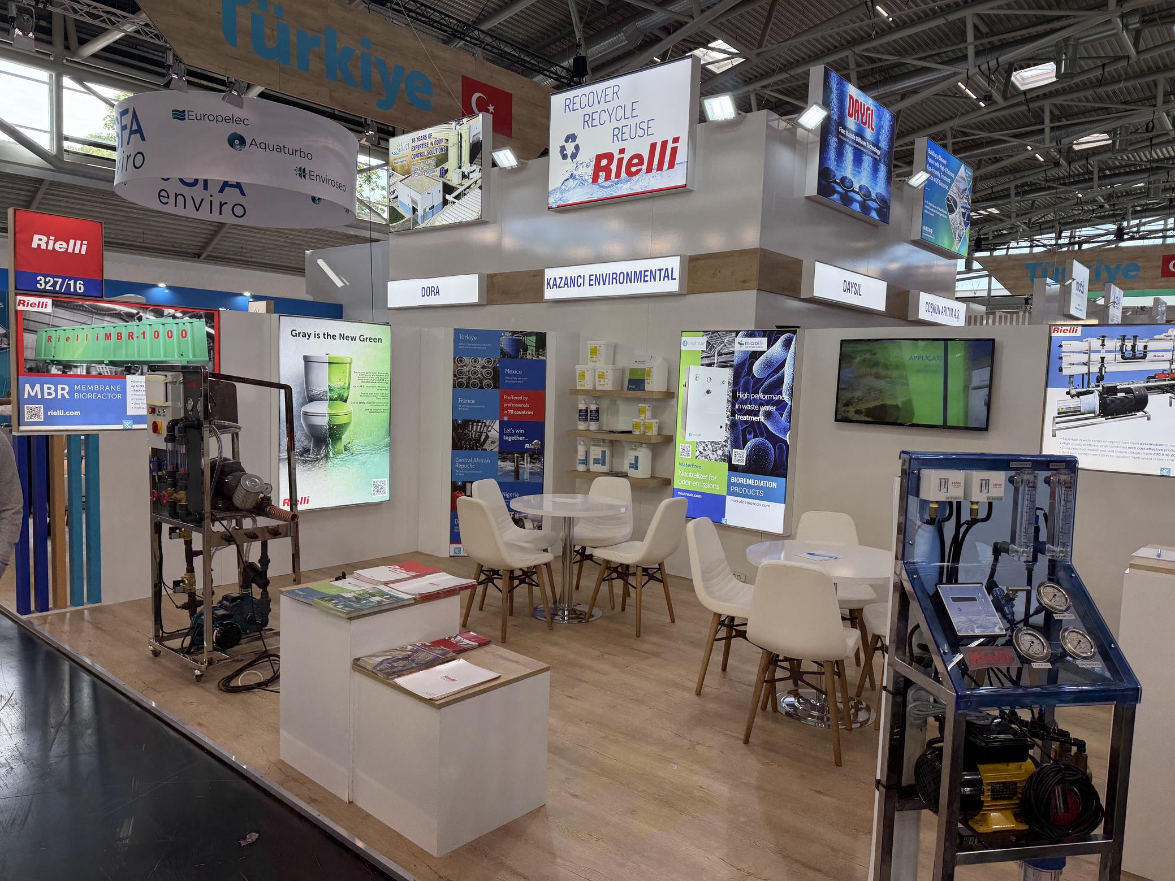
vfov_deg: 56.8
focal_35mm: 24
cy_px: 440
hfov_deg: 71.6
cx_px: 588
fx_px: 815
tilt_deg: -4.7
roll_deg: -1.6
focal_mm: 6.76
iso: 100
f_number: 1.78
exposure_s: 1/368
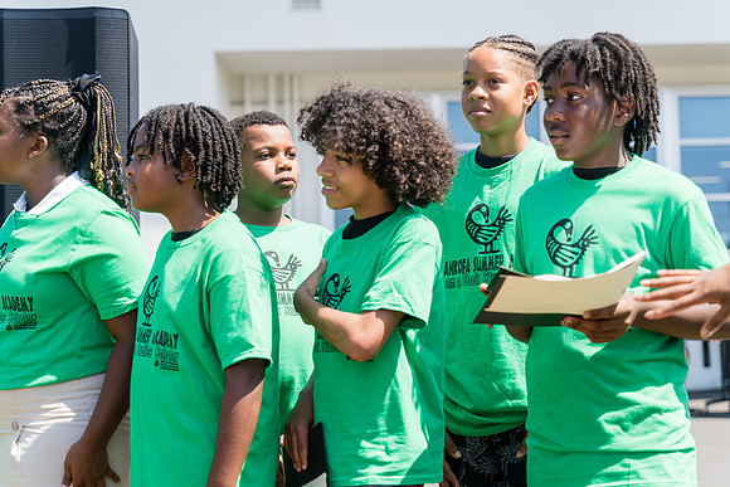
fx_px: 1420
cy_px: 244
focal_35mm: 70
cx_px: 365
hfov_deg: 28.8
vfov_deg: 19.5
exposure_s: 1/400
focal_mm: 70
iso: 100
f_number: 4
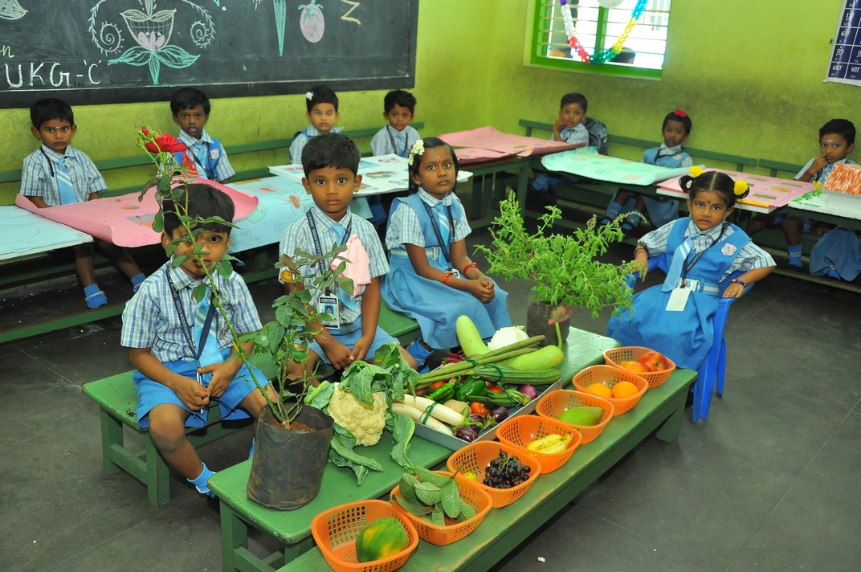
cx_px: 430
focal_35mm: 36
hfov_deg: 53.2
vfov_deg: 36.8
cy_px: 286
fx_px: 860
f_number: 4.5
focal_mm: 24
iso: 1000
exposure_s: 1/80
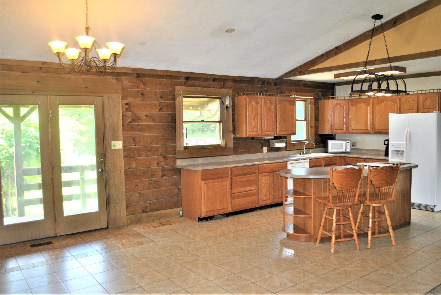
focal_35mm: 27
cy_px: 148
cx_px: 220
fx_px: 331
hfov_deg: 67.3
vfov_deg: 48.0
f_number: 3.5
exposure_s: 1/60
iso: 200
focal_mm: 18
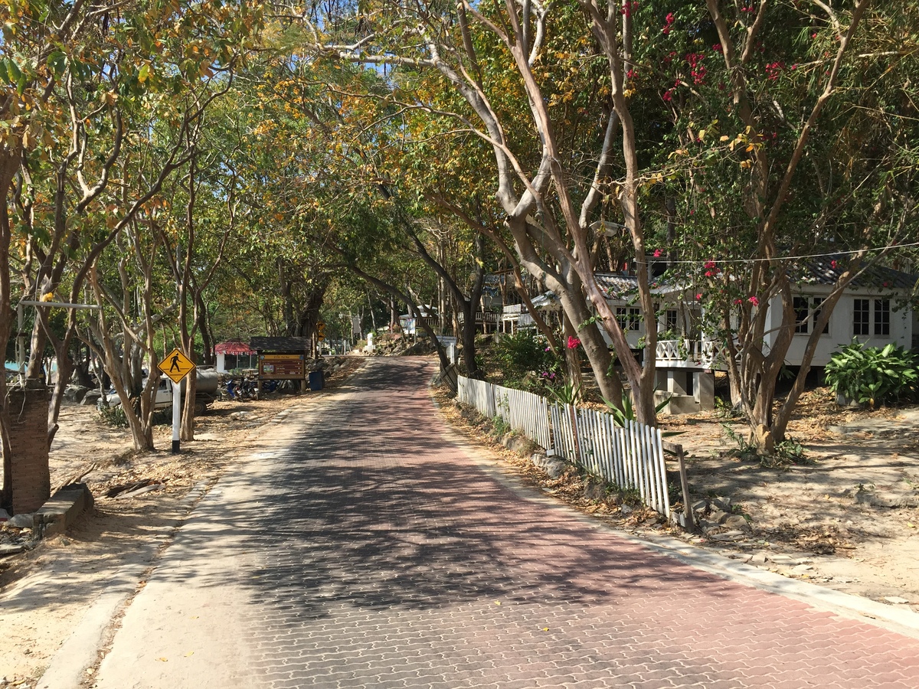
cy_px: 344
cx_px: 460
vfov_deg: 48.2
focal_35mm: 29
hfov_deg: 61.7
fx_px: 770
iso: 32
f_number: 2.2
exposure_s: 1/1199
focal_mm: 4.15
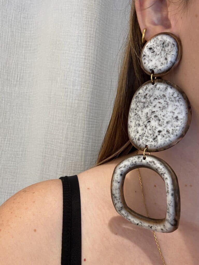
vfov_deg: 60.0
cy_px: 132
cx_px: 100
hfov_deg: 46.8
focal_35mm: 30
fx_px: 230
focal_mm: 2.69
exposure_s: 1/50
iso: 40
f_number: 1.9
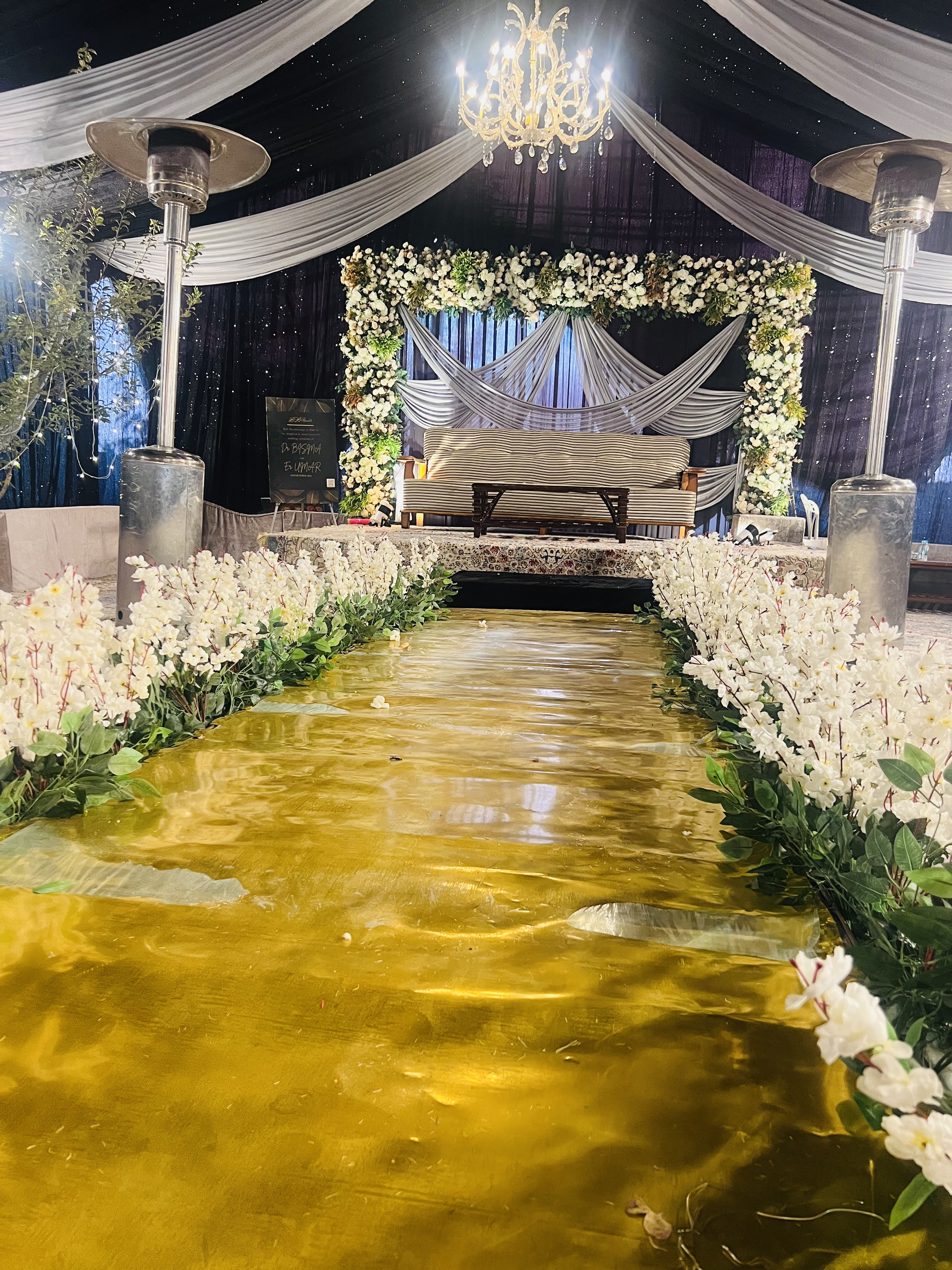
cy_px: 635
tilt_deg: -7.6
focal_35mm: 26
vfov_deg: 67.3
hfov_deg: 53.1
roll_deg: -1.6
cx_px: 476
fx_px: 953
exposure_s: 1/61
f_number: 1.5
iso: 125
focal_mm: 5.7
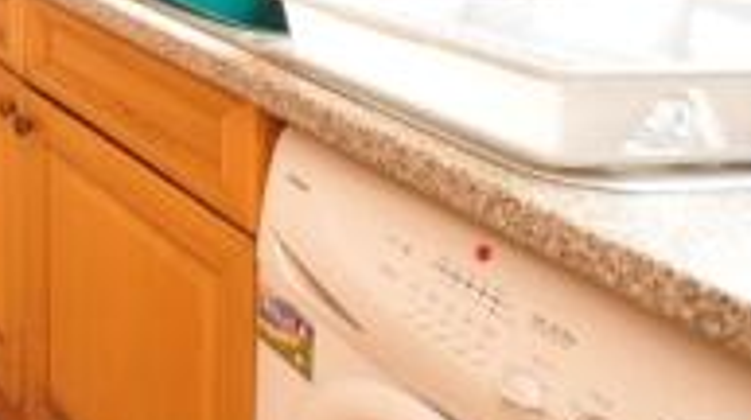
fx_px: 1169
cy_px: -296
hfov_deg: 25.7
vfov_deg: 17.3
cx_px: -401
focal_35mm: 59
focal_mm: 11
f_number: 4.2
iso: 200
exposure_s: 1/2
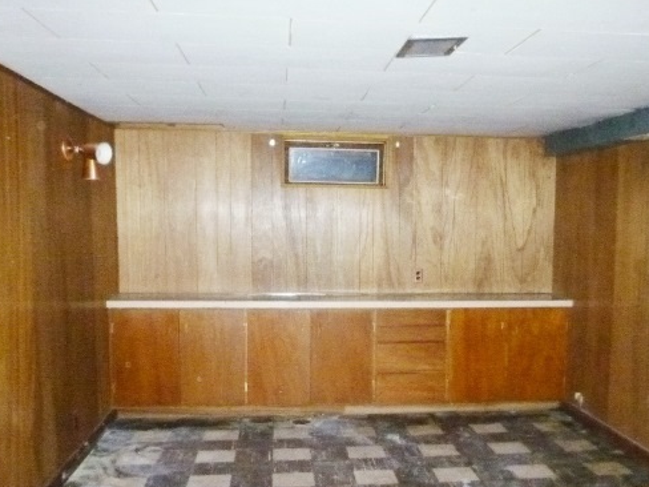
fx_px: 712
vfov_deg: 37.5
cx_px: 386
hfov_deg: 48.7
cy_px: 307
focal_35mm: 38
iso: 1000
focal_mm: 5.2
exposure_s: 1/30
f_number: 3.3
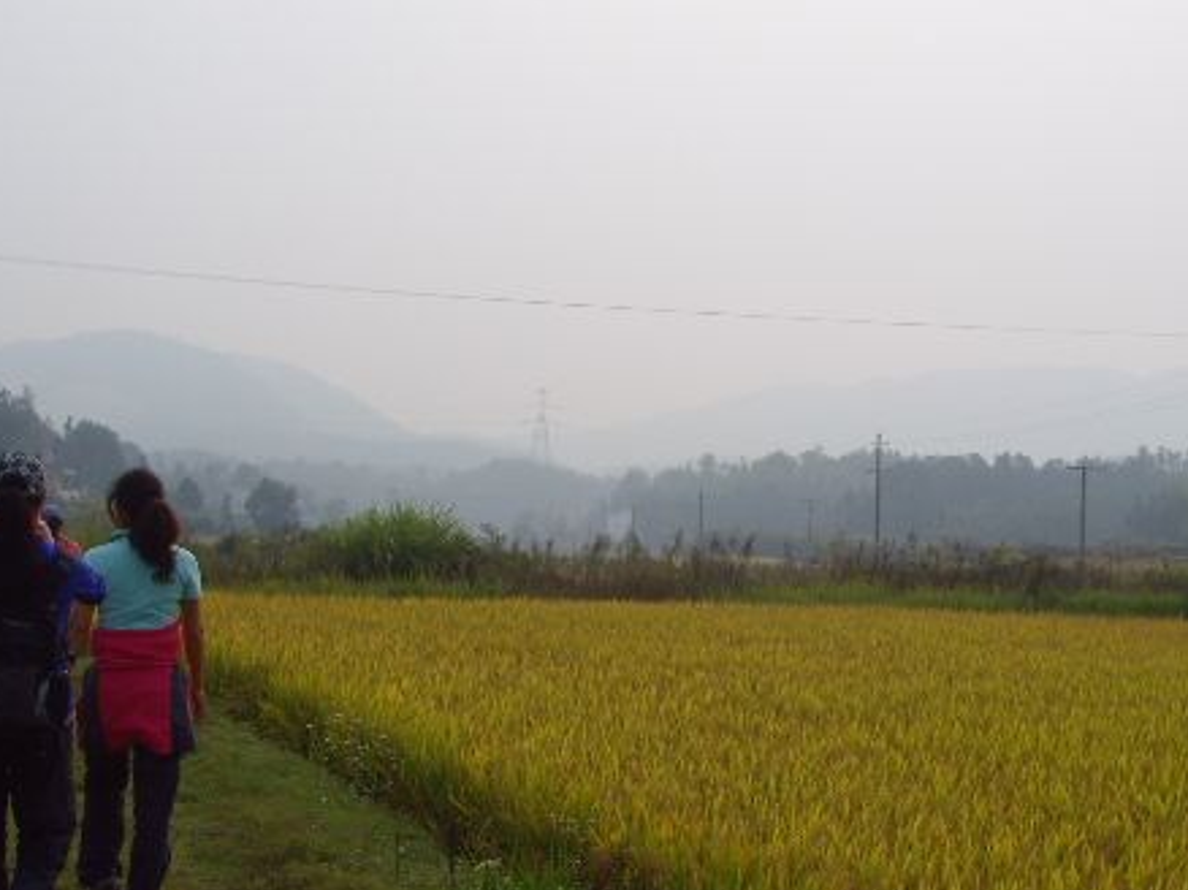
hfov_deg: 33.6
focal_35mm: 57
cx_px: 762
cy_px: 543
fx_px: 1955
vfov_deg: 25.6
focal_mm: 6.6
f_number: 6.3
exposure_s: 1/500
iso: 80
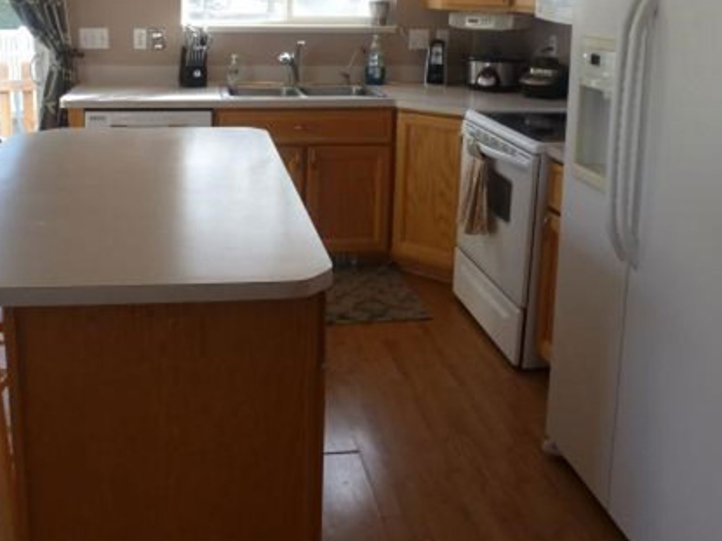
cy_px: 136
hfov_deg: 49.8
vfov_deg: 37.7
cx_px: 280
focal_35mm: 37
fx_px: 772
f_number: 3.3
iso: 125
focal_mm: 4.3
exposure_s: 1/60
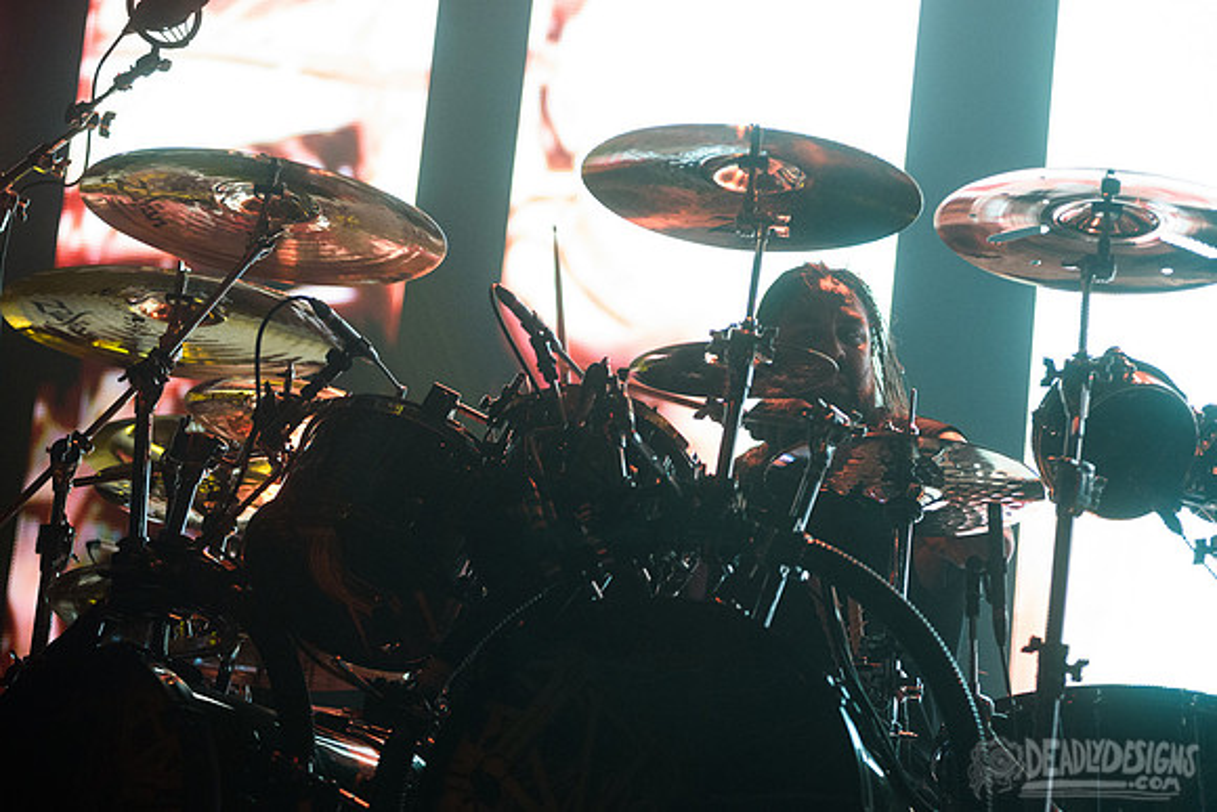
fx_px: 5267
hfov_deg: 13.2
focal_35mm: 156
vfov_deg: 8.8
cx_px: 702
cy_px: 406
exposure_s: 1/250
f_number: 3.5
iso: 3200
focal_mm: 135
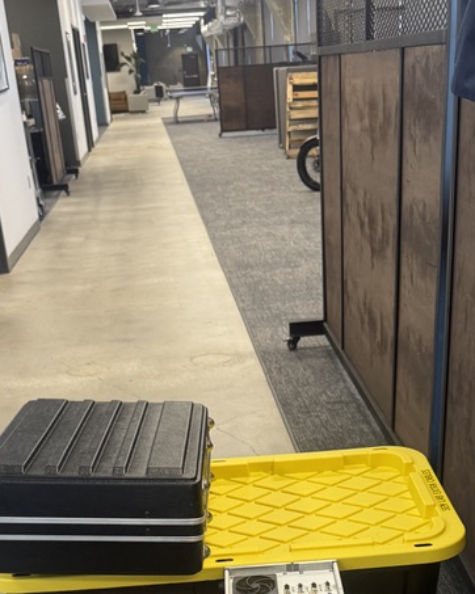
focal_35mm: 53
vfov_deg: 31.8
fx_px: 932
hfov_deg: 28.6
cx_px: 260
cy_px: 633
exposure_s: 1/120
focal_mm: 6.76
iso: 160
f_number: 1.78
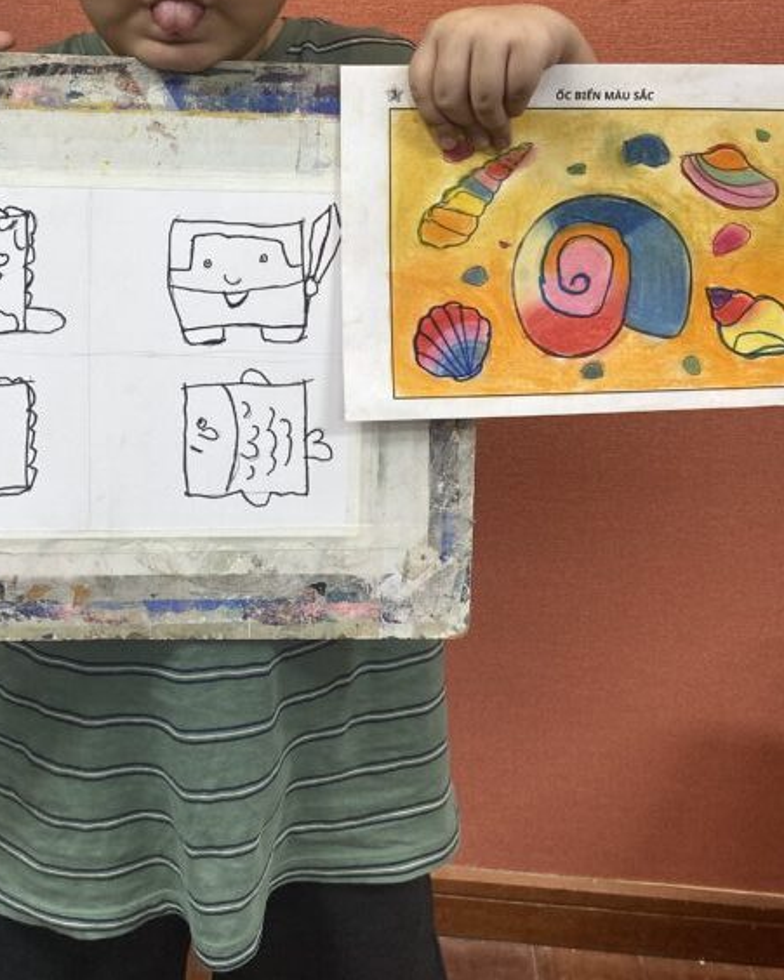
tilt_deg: -16.2
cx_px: 216
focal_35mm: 45
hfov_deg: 32.9
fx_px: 1306
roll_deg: +0.3
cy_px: 158
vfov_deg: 39.1
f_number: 1.8
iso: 80
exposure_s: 1/100
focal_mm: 4.25
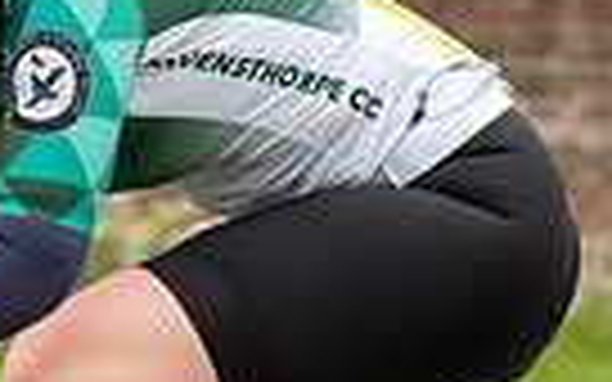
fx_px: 5087
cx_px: -202
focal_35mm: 305
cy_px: 16
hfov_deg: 6.8
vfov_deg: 4.3
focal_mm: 70
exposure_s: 1/1000
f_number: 3.5
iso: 320
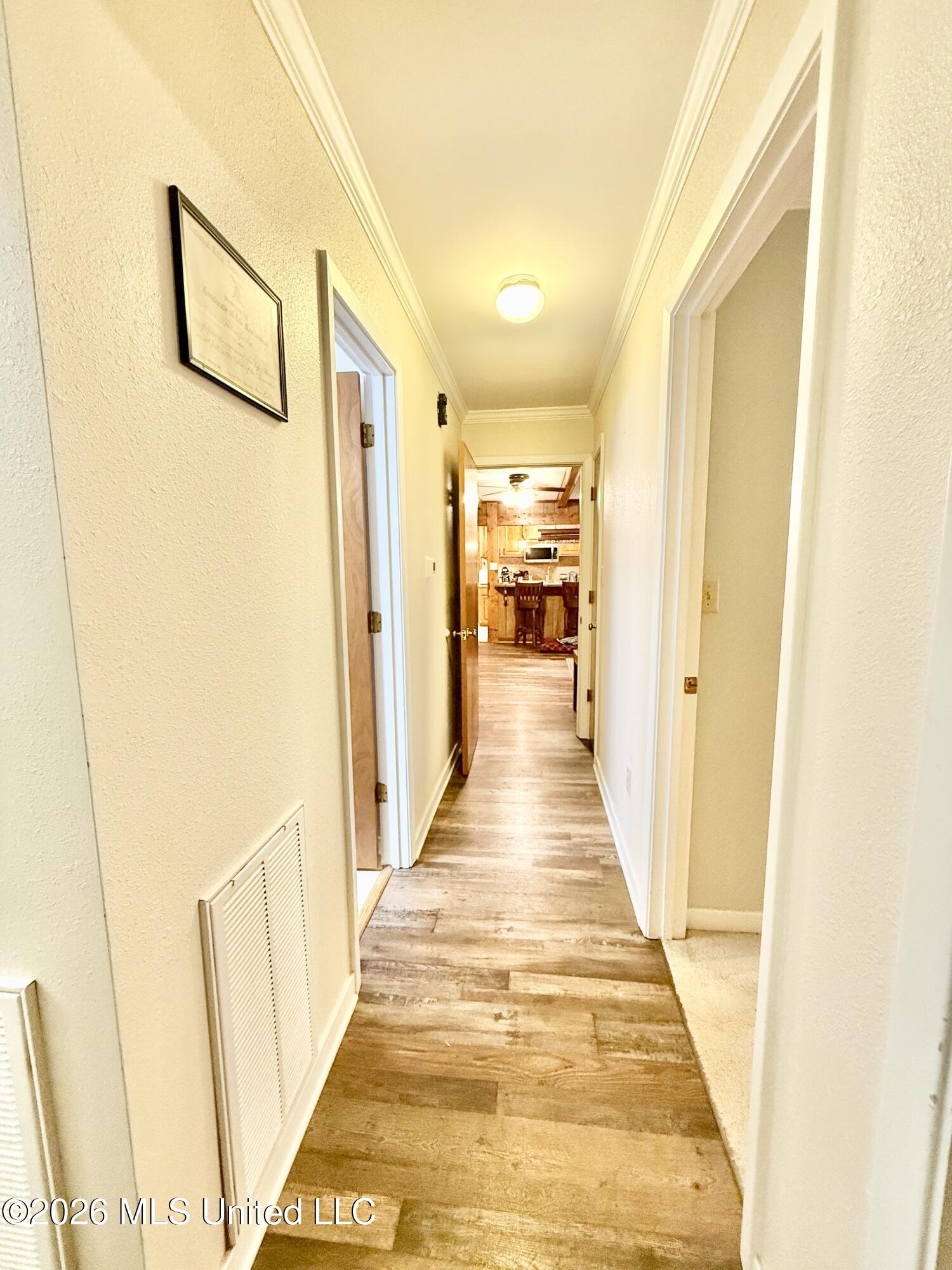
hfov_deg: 85.7
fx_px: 513
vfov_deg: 102.1
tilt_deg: -7.2
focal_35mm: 14
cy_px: 635
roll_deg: +1.0
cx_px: 476
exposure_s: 1/60
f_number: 2.2
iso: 500
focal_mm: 2.22
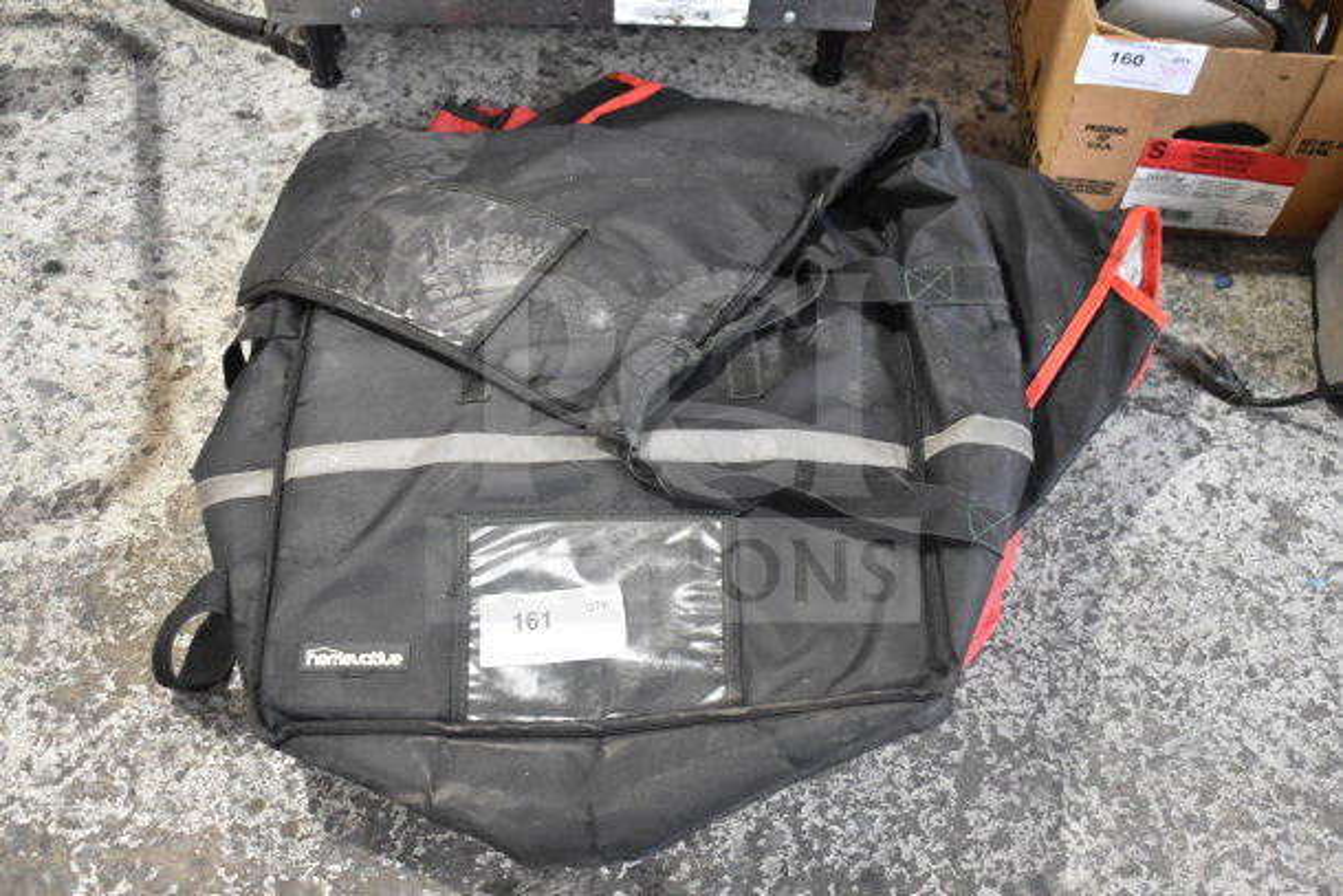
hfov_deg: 46.4
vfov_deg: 31.9
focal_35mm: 42
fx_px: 1567
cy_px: 448
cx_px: 672
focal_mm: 28
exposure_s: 1/160
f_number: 4.2
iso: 2500
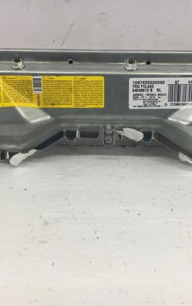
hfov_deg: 30.5
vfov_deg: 47.2
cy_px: 156
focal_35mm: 42
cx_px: 110
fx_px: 351
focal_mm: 4.15
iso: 25
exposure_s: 1/50
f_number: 2.2
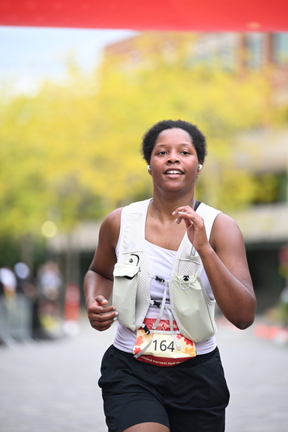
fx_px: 1739
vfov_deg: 14.1
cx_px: 144
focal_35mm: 145
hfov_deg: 9.5
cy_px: 216
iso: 640
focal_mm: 145
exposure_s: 1/1600
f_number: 2.8
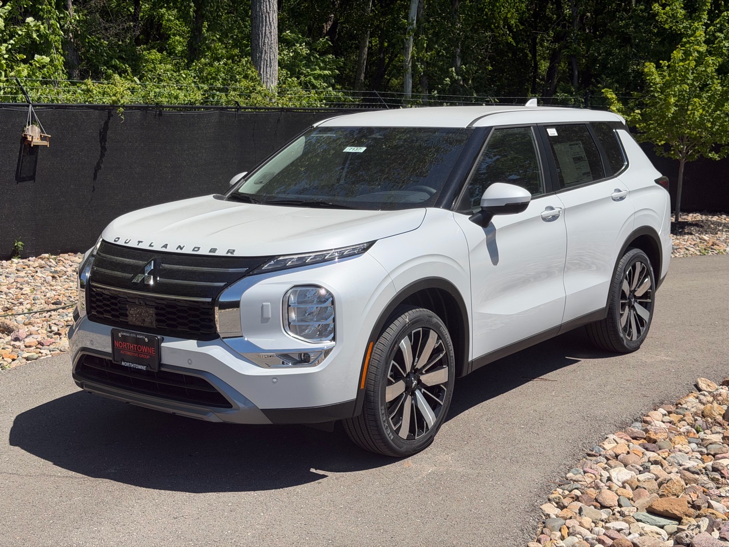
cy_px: 274
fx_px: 1011
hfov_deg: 39.7
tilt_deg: -7.2
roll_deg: -1.3
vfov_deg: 30.3
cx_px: 364
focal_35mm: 48
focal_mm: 6.76
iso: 64
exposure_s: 1/6024
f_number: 1.78
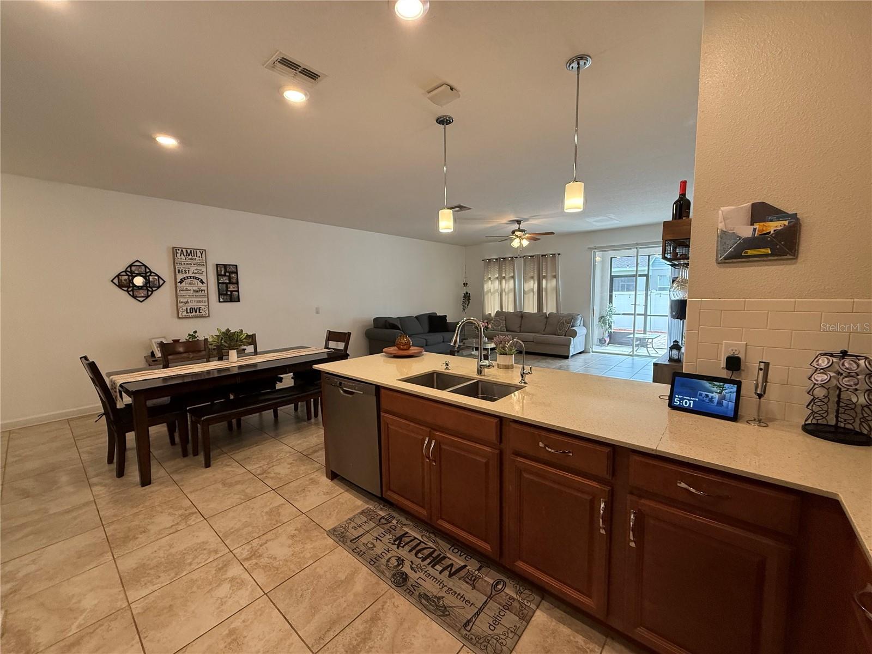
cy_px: 327
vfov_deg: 85.7
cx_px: 436
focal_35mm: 14
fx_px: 353
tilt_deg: -4.4
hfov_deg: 102.1
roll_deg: +1.0
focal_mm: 2.22
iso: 250
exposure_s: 1/120
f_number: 2.2
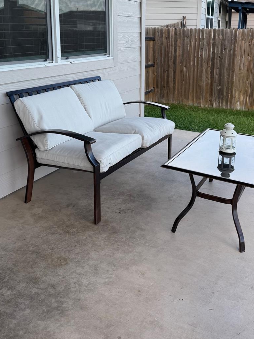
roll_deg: -1.1
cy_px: 110
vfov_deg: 50.3
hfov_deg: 39.6
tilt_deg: -13.3
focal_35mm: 36
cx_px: 145
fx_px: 352
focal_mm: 6.76
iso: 100
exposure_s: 1/898
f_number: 1.78
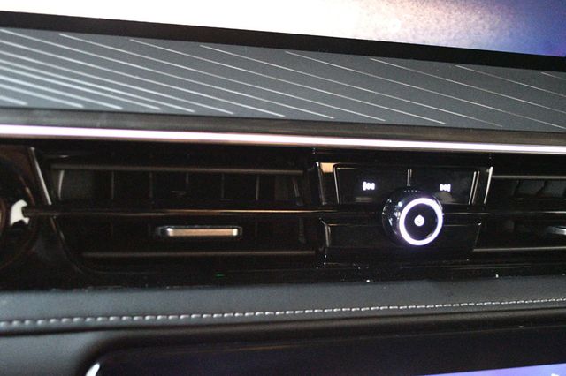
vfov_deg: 34.2
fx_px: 613
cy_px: 188
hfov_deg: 49.6
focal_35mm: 39
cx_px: 283
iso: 12800
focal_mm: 26
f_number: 4.2
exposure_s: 1/30
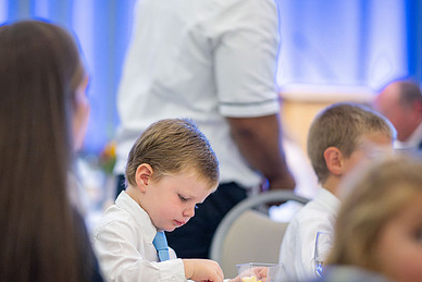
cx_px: 164
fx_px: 1841
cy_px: 189
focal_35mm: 157
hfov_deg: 13.1
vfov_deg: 8.7
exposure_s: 1/500
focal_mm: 105
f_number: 1.4
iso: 6400
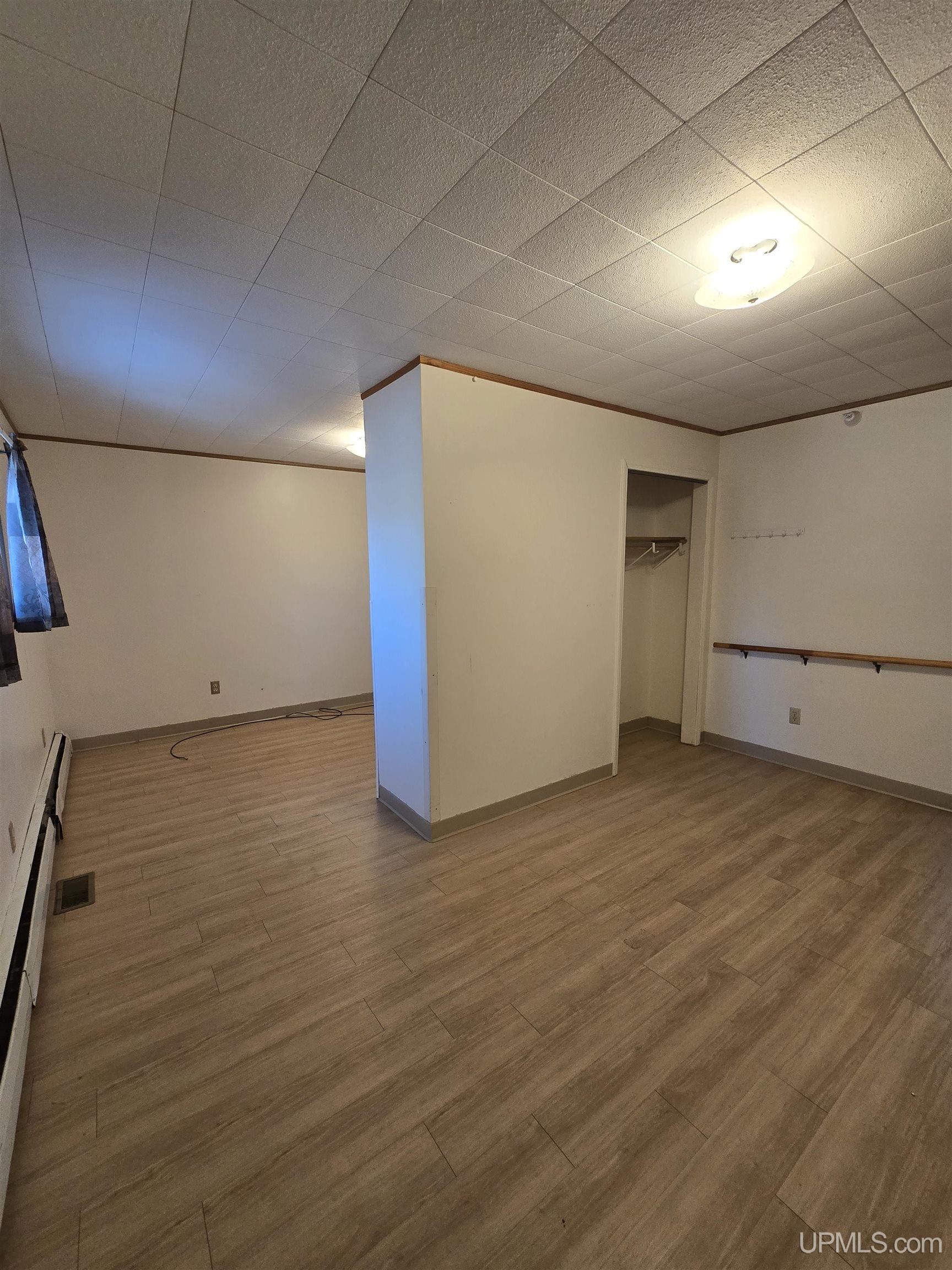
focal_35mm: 13
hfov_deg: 89.9
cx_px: 476
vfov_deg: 106.2
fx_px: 477
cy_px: 635
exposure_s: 1/60
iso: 200
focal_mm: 2.2
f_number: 2.2
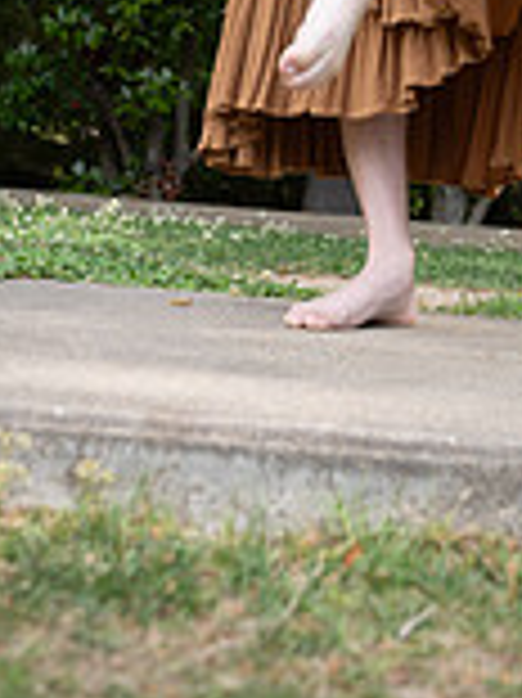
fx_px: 1570
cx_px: 472
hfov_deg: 18.6
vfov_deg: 22.4
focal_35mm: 78
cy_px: -212
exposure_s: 1/500
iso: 200
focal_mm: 28
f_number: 3.2
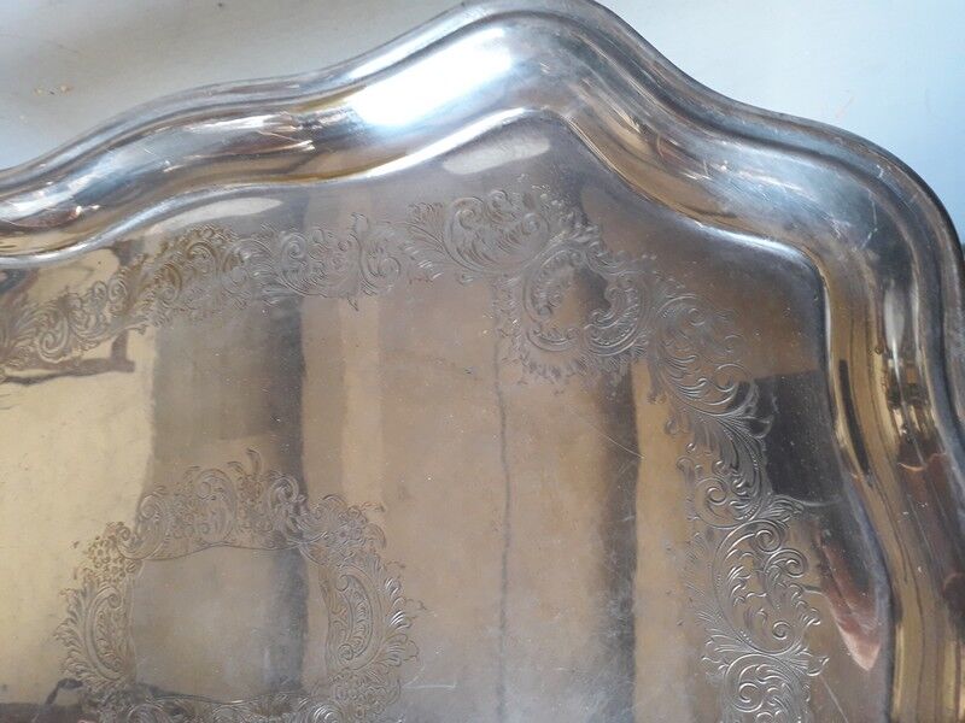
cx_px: 482
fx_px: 753
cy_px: 362
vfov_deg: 51.4
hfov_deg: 65.3
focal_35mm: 27
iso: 125
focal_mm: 3.6
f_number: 1.9
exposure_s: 1/50
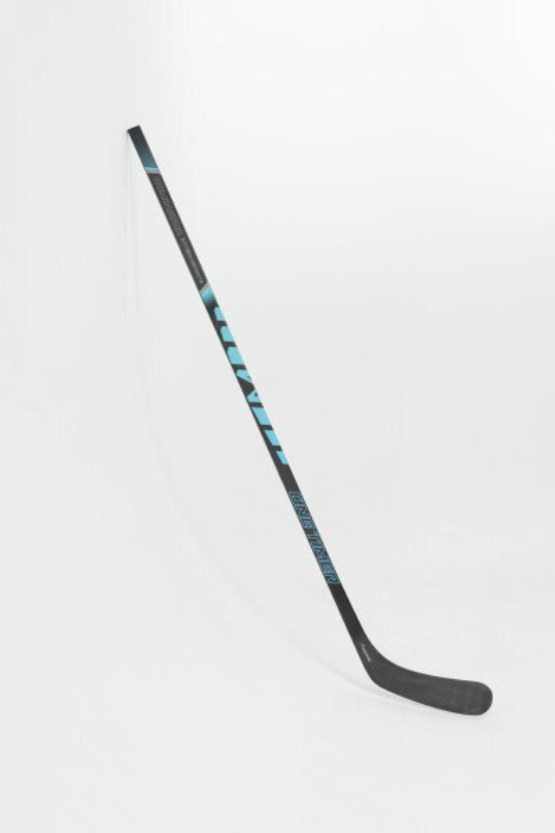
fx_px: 1202
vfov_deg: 38.2
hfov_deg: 26.0
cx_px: 278
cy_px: 416
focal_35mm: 52
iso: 125
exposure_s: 1/160
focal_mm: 35
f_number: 6.3
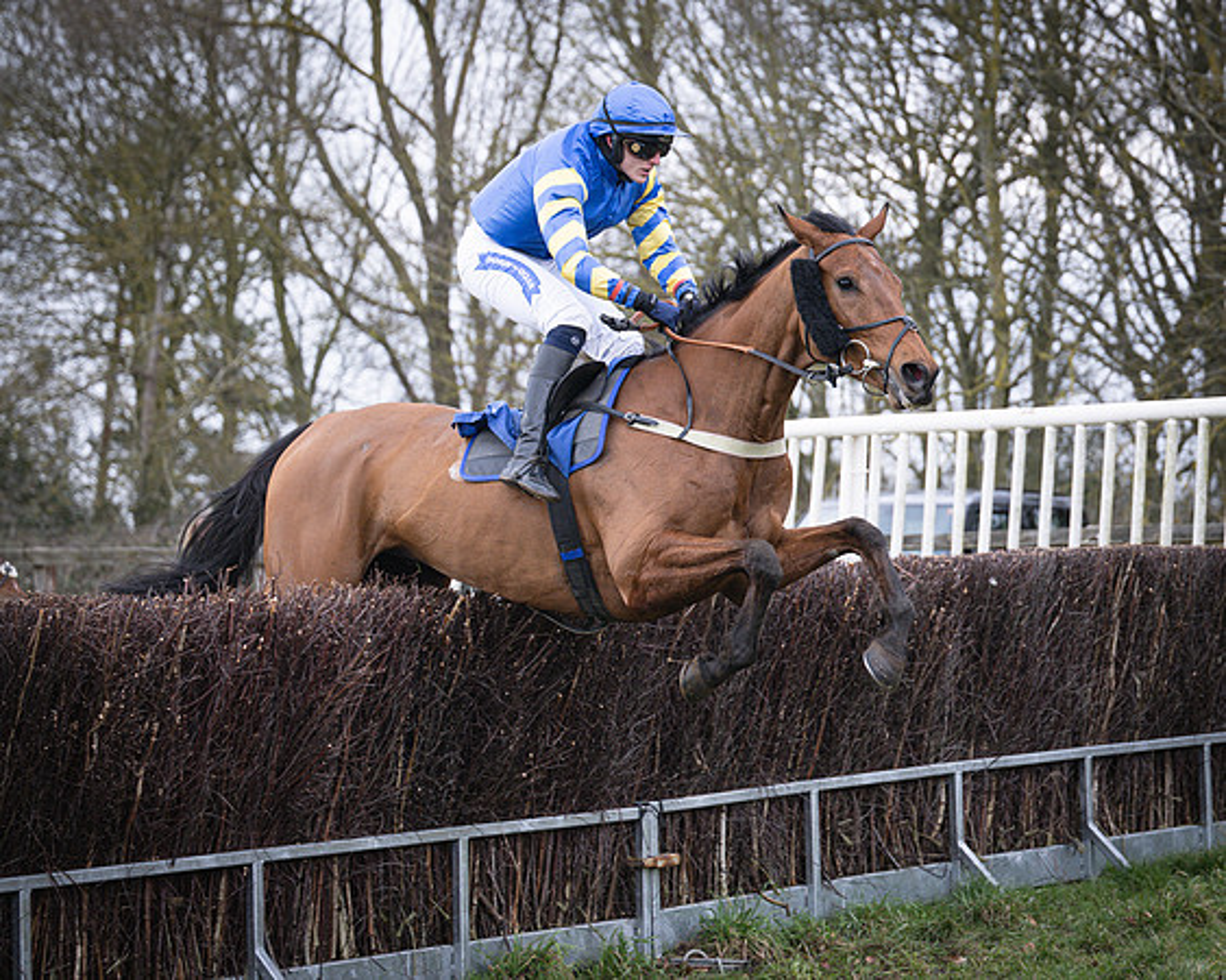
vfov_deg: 13.6
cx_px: 584
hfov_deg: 17.0
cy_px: 379
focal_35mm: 113
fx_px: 4097
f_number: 2.8
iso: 400
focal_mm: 77
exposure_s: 1/1600
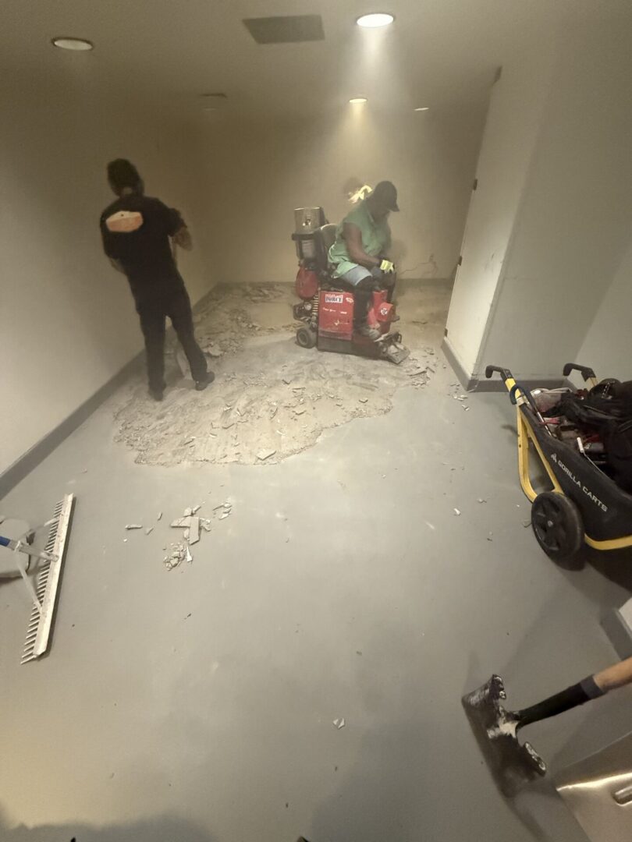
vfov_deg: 102.1
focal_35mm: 14
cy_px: 421
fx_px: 341
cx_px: 316
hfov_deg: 85.7
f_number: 2.2
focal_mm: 2.22
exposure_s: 1/60
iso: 800
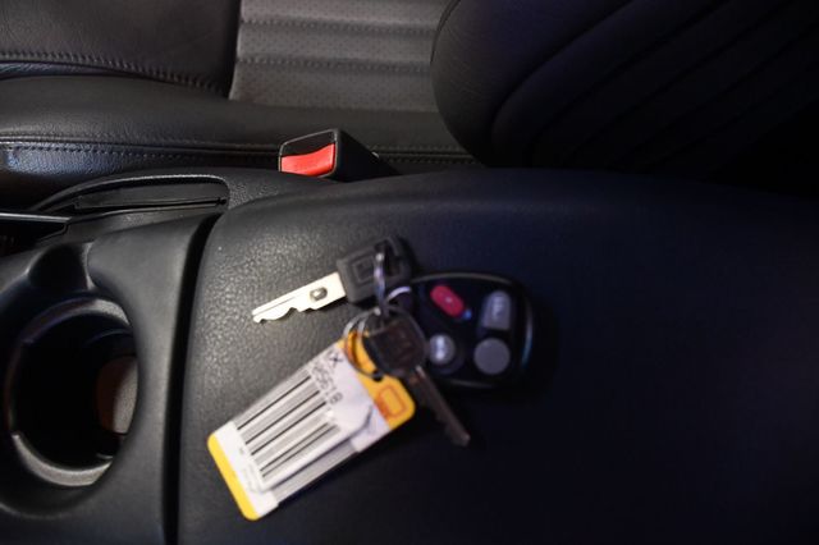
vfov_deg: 47.9
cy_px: 272
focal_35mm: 27
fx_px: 614
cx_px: 410
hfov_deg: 67.4
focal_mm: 18
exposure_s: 1/60
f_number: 3.5
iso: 3600
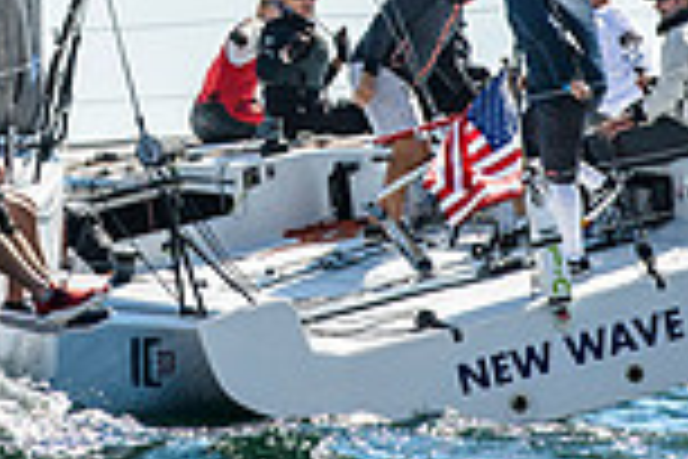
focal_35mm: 918
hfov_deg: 2.2
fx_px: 17543
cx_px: 91
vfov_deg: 1.5
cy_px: -34
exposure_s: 1/2000
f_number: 5
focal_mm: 185
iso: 250
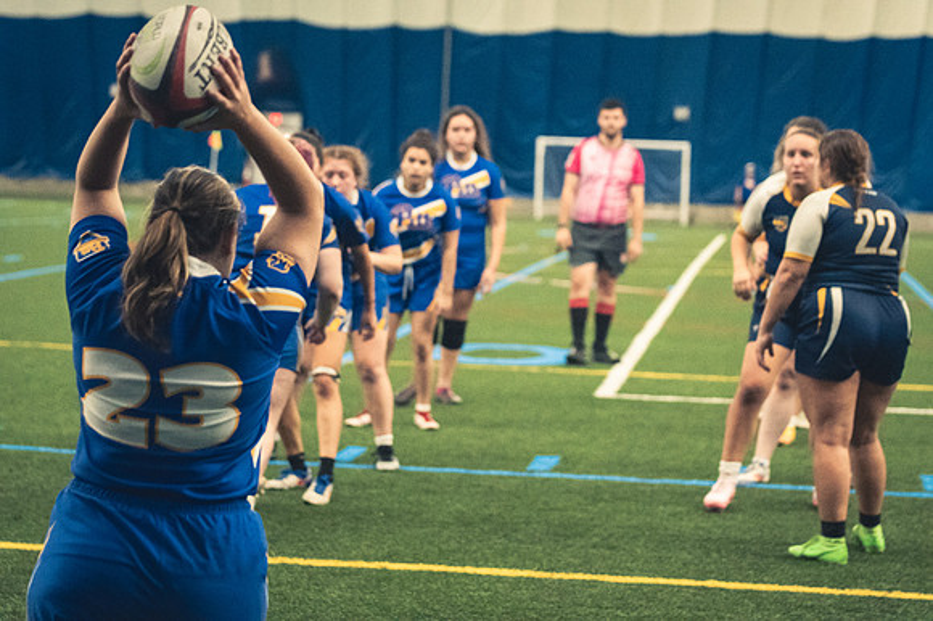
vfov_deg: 13.0
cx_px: 466
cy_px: 310
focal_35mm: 105
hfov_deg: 19.5
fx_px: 2720
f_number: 2.8
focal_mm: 70
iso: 12800
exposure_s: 1/500
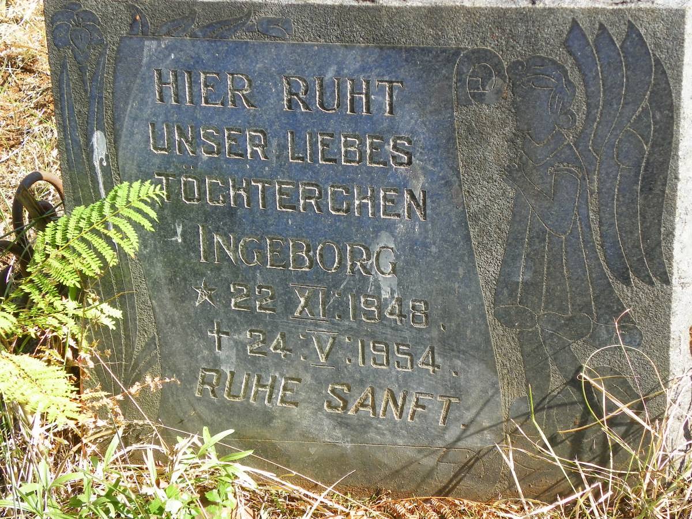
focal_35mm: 73
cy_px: 260
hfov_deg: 26.7
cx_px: 346
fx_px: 1459
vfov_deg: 20.2
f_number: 3.5
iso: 64
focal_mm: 13
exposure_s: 1/125
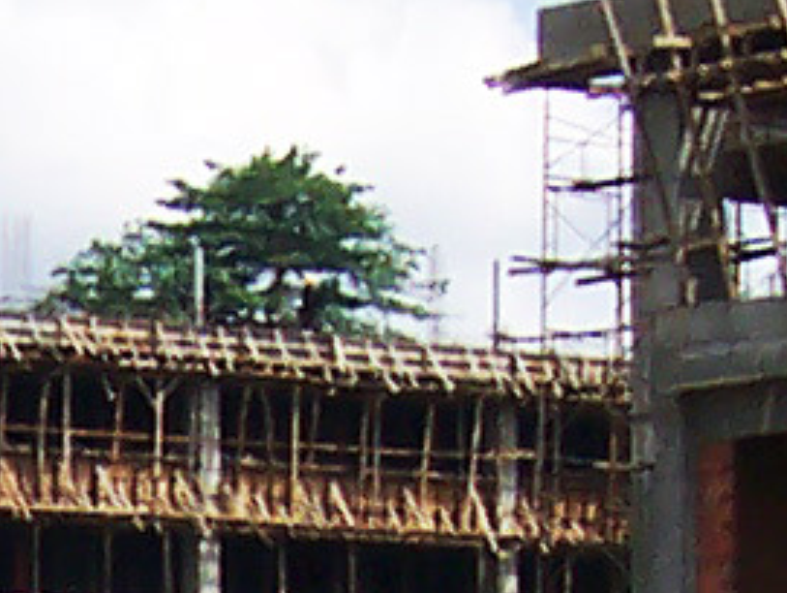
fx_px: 6306
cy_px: 1349
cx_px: -375
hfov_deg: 7.0
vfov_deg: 5.2
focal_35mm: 277
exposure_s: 1/500
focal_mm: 5.6
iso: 100
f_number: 5.6
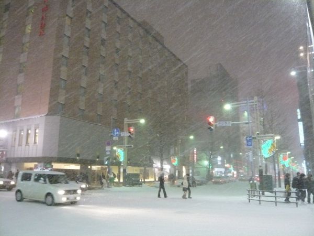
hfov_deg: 63.4
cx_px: 157
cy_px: 118
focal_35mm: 28
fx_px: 254
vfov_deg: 49.7
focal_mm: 4.6
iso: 800
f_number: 2.8
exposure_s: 1/30
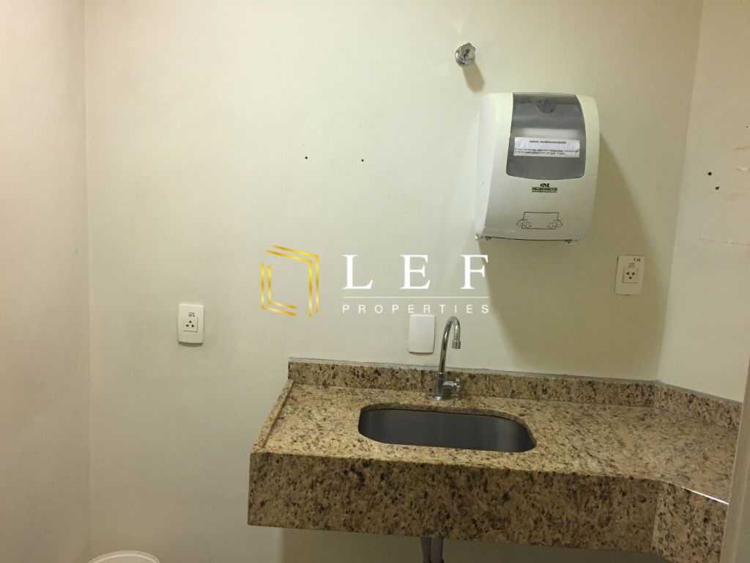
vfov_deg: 48.2
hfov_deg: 61.7
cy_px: 282
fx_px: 628
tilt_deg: -9.0
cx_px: 375
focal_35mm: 29
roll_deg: -3.4
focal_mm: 4.15
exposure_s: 1/30
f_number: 2.2
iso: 125
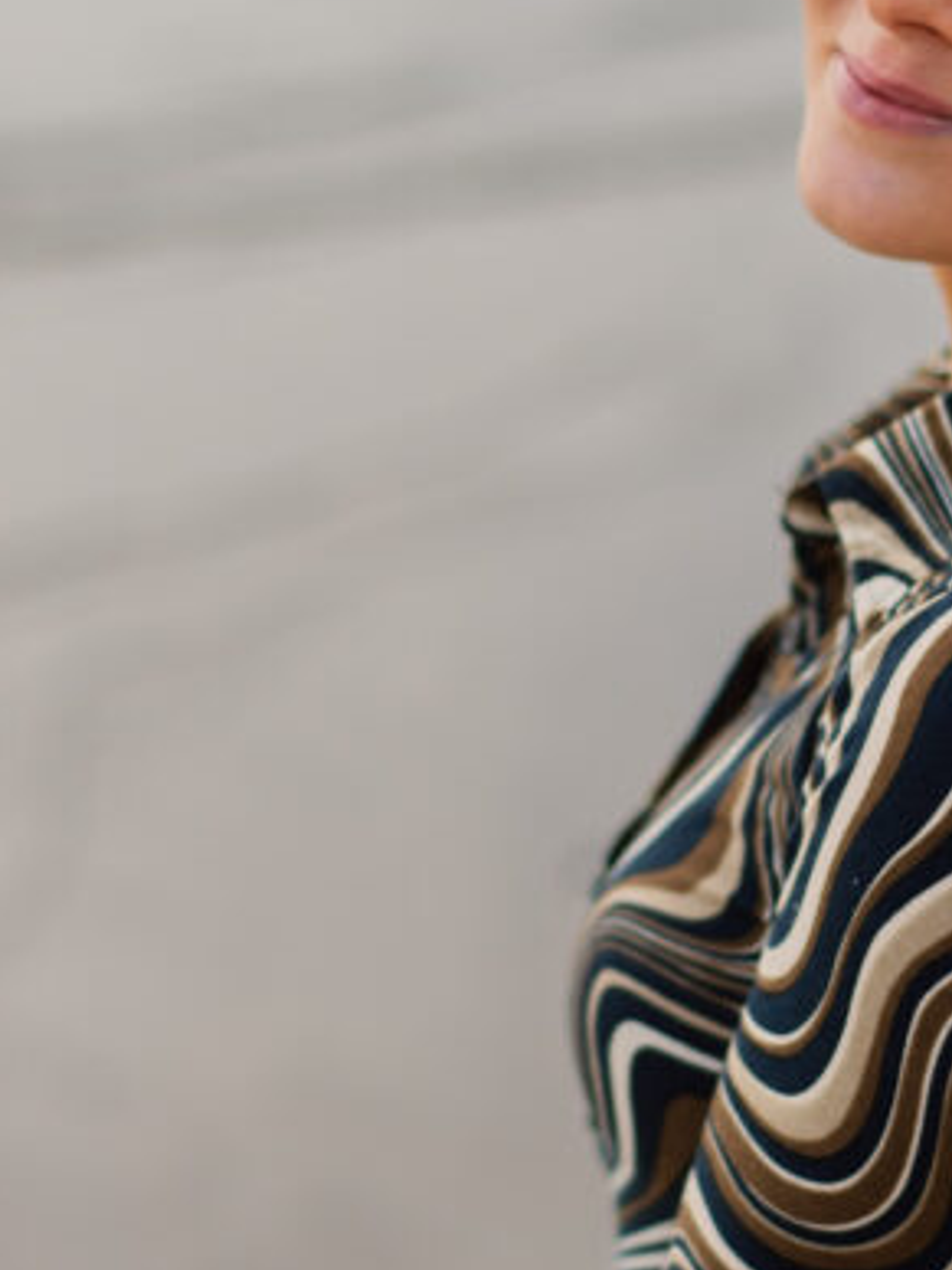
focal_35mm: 127
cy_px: 602
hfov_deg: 11.6
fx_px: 4657
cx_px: 841
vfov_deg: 15.5
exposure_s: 1/4000
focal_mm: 50
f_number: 2.5
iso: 100
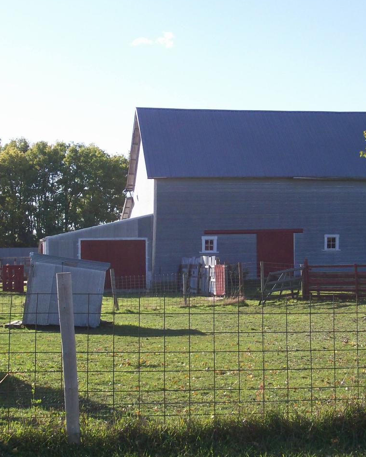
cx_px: 239
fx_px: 1002
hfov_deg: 20.6
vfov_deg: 25.7
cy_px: 226
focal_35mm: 74
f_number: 3.4
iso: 80
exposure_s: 1/634
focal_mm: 9.4
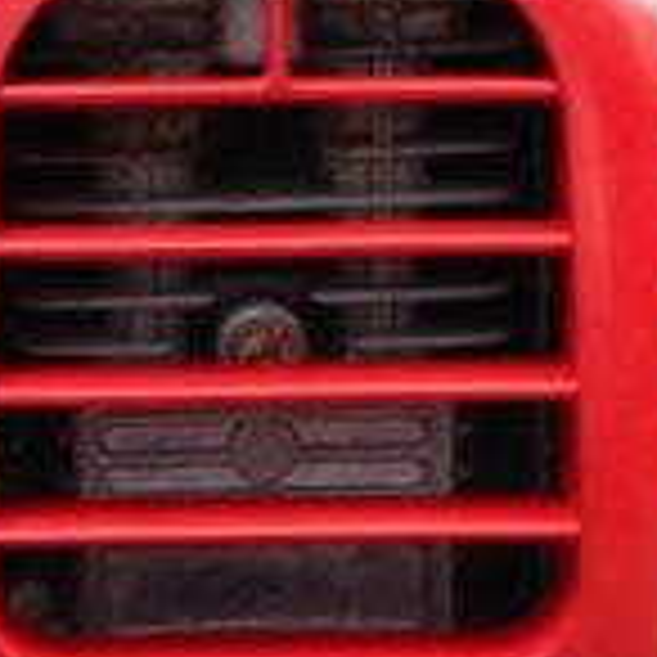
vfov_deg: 17.2
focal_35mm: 97
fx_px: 2083
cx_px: 220
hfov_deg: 17.9
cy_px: 760
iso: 80
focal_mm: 4.5
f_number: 3.7
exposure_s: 1/30
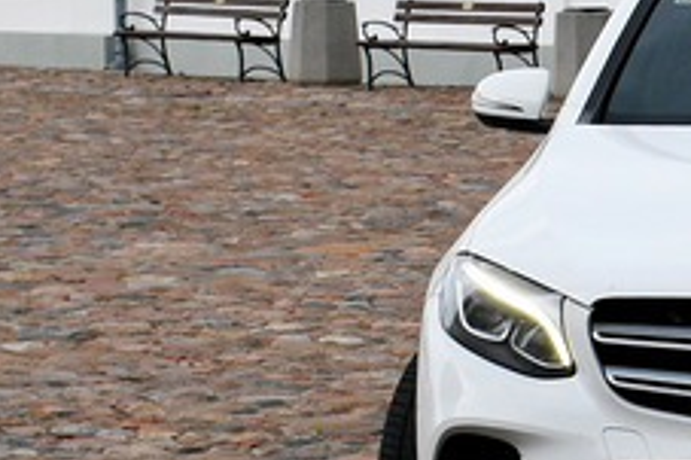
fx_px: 4392
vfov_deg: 6.0
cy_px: 440
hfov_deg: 8.7
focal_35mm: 229
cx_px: 1120
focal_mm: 27
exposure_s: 1/200
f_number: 6.3
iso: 200
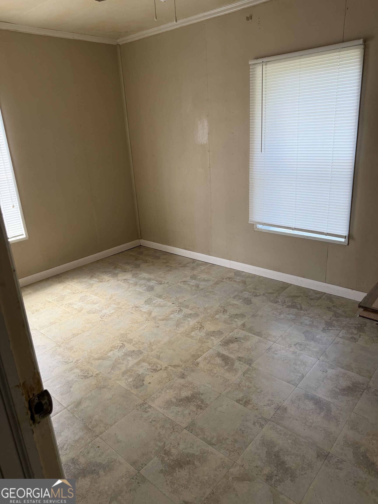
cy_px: 252
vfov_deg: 71.6
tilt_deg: -18.6
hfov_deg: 56.8
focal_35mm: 24
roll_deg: +4.6
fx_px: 349
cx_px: 189
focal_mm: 6.76
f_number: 1.78
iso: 125
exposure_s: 1/121
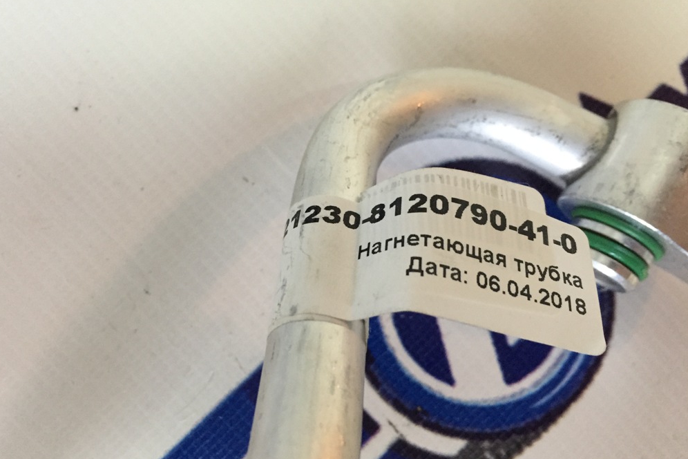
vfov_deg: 42.2
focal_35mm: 31
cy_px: 261
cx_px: 338
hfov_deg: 60.3
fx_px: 592
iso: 250
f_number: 2.2
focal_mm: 4.15
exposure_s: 1/33
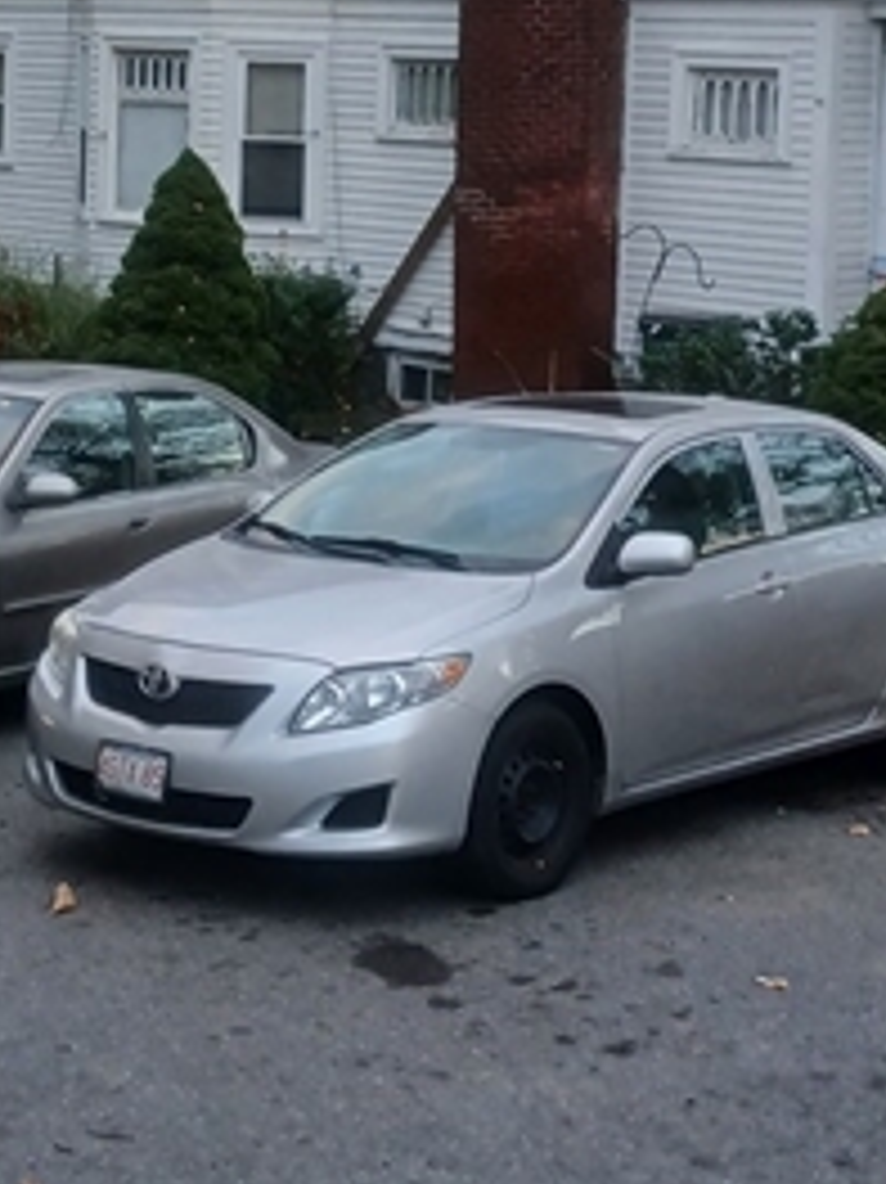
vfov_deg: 25.1
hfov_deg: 19.4
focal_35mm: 76
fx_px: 2596
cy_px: 189
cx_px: 409
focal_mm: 3.98
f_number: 1.8
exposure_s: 1/60
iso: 100
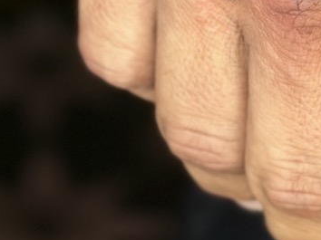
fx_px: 2011
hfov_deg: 9.1
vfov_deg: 6.5
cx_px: 310
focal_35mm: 217
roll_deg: -8.3
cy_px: -312
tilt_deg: -19.3
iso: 80
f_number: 1.78
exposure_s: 1/193
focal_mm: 6.86
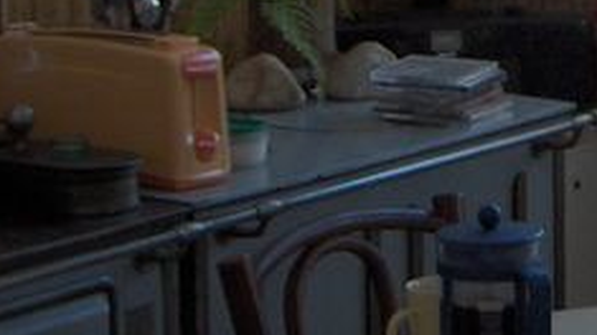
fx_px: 2864
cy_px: -212
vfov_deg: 6.6
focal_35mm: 181
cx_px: 734
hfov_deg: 11.6
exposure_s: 1/76.3
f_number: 2.8
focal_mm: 8
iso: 200
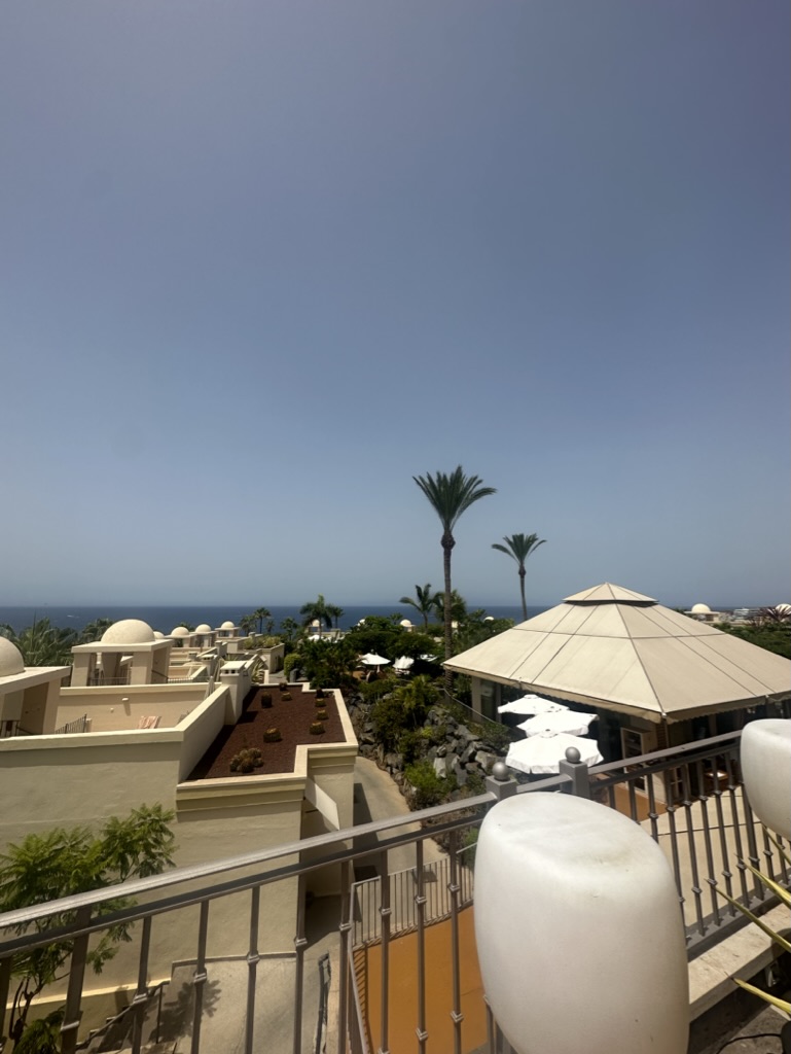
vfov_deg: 102.0
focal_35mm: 14
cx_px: 396
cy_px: 527
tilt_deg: +10.8
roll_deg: +0.4
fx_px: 426
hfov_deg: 85.7
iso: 50
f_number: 2.2
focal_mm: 2.22
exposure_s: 1/4000
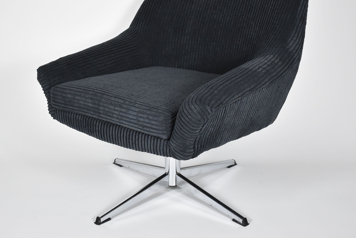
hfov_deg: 36.4
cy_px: 81
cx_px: 166
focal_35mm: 55
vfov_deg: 24.7
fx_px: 541
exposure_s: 1/125
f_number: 4
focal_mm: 27
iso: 1250
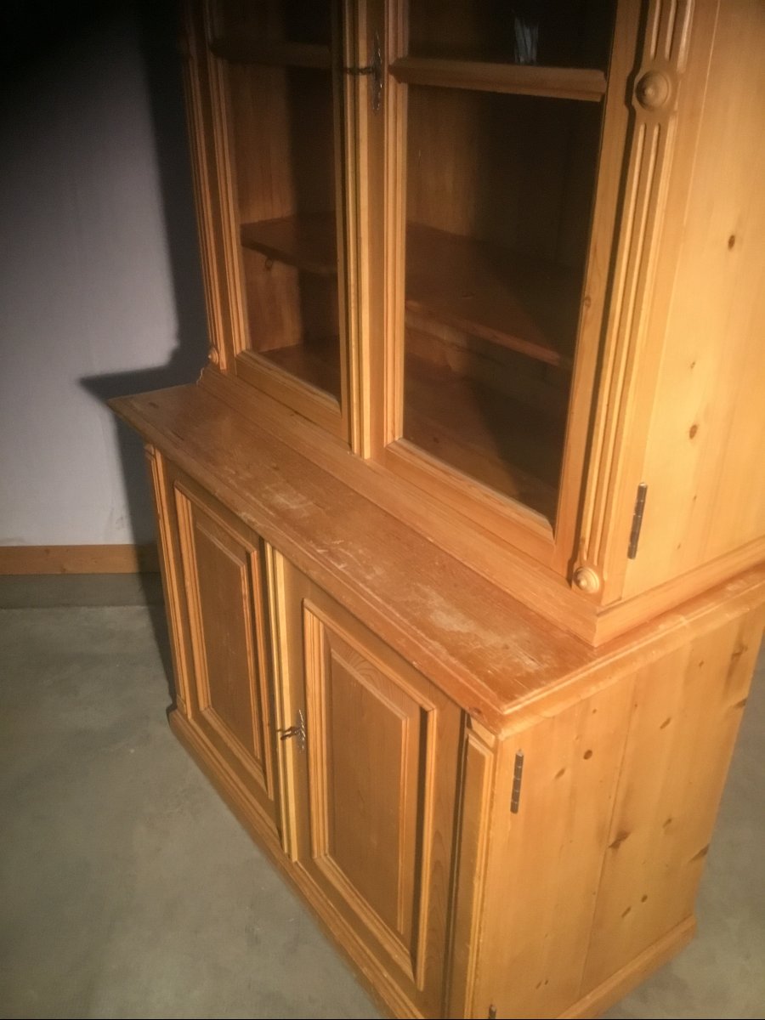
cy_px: 510
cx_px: 382
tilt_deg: -28.4
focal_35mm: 31
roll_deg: -1.7
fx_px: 913
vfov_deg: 58.4
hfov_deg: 45.4
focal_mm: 3.3
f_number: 2.4
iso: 200
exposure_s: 1/33
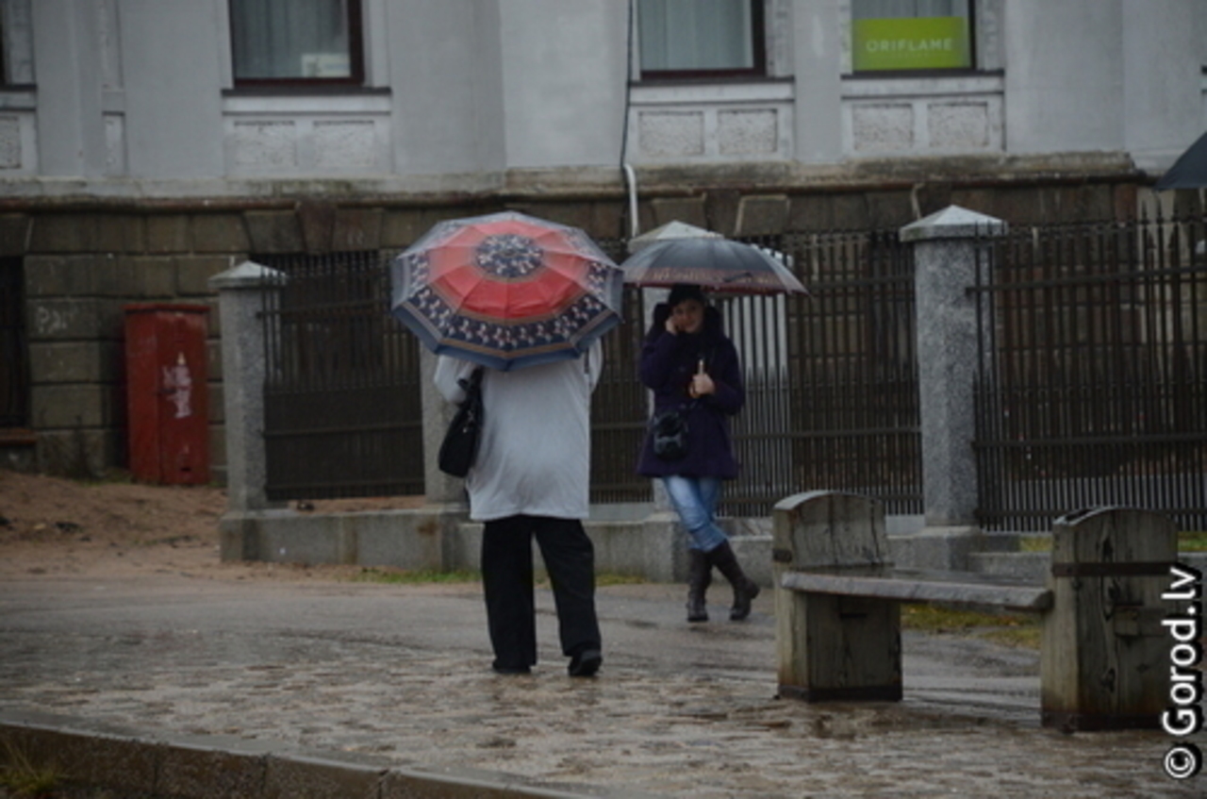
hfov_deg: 10.2
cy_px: 400
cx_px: 604
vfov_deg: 6.7
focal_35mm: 202
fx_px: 6773
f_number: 5.6
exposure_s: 1/160
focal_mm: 135
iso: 500
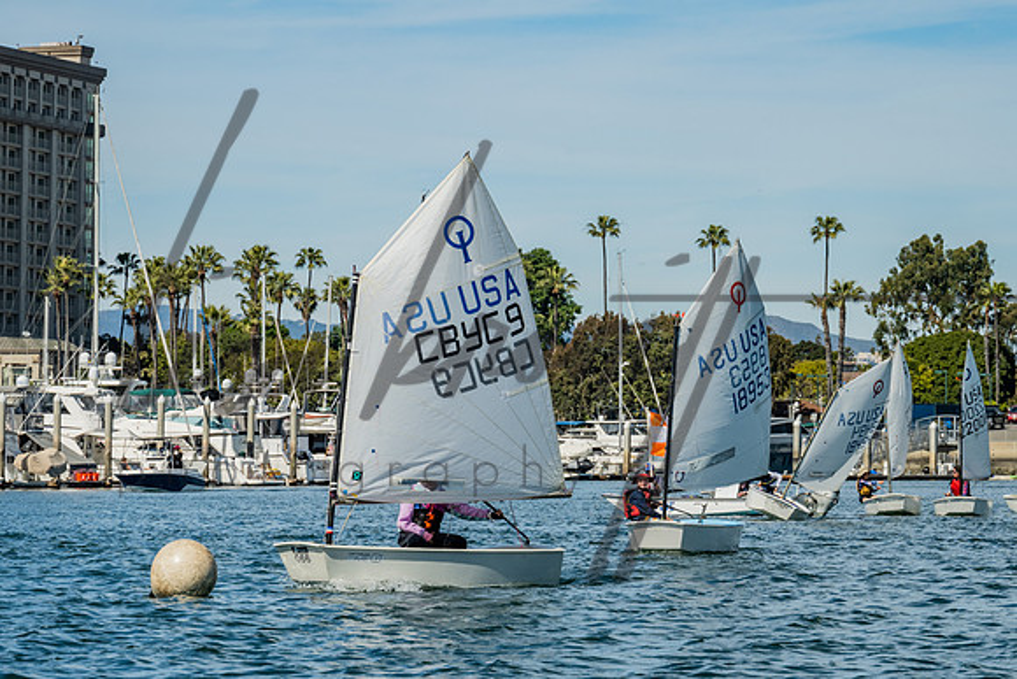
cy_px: 400
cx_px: 483
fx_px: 4290
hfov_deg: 13.5
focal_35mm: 152
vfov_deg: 9.0
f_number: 10
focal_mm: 120
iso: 250
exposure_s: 1/320
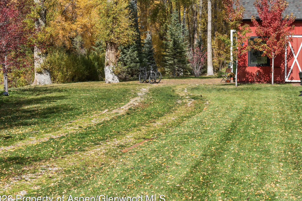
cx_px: 248
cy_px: 38
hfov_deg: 29.3
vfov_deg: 20.1
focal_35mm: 67
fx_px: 562
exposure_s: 1/125
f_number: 7.1
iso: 250
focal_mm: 38
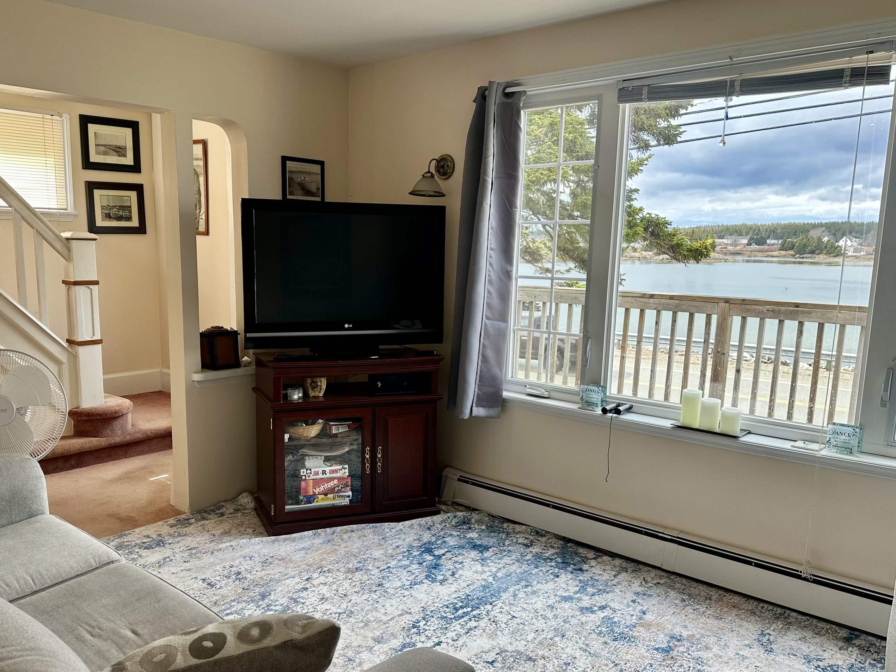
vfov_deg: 48.2
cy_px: 371
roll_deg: -0.8
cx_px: 386
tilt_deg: -10.5
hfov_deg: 61.4
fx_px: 751
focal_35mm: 29
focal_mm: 6.86
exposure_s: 1/254
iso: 80
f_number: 1.78
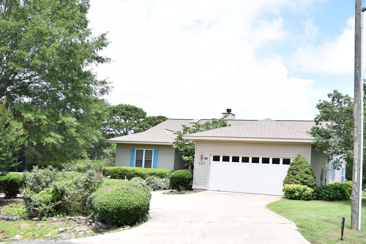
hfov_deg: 44.7
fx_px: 444
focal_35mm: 44
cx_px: 213
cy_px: 154
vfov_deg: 30.6
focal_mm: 23
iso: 100
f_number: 3.8
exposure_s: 1/400
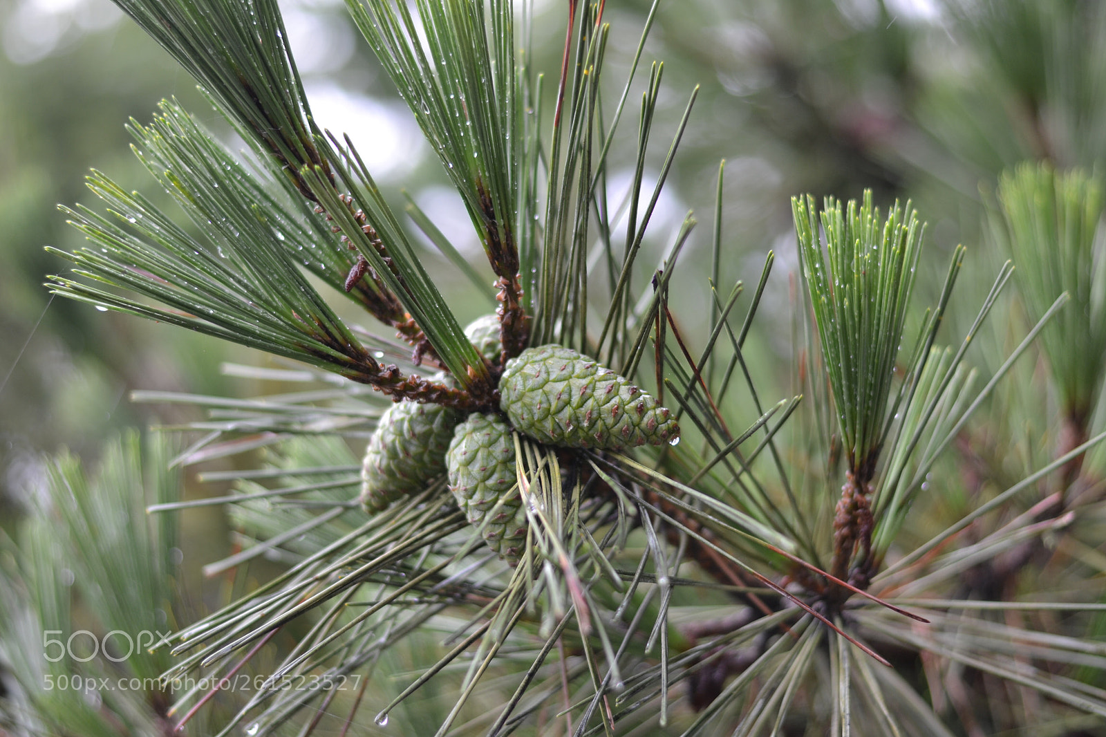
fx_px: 2304
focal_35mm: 75
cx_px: 553
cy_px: 368
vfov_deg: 18.2
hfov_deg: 27.0
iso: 100
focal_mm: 50
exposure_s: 1/200
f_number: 1.8
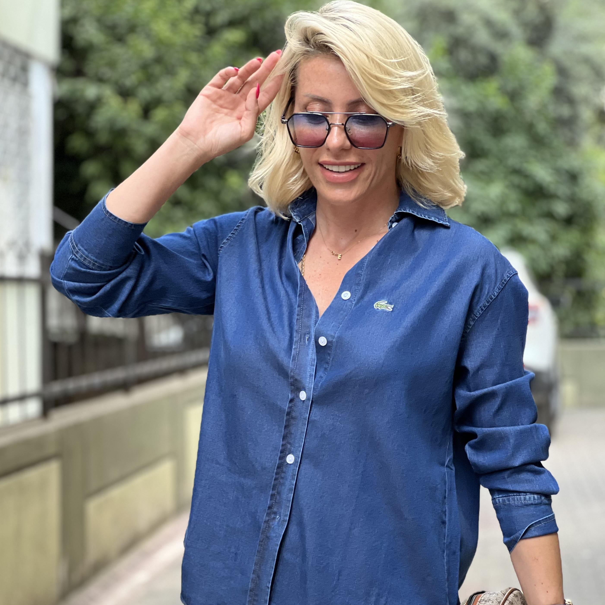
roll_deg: +0.3
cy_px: 386
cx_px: 295
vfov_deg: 17.7
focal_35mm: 98
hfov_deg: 17.7
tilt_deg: -1.5
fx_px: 1938
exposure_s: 1/121
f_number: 2.8
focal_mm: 9
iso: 100
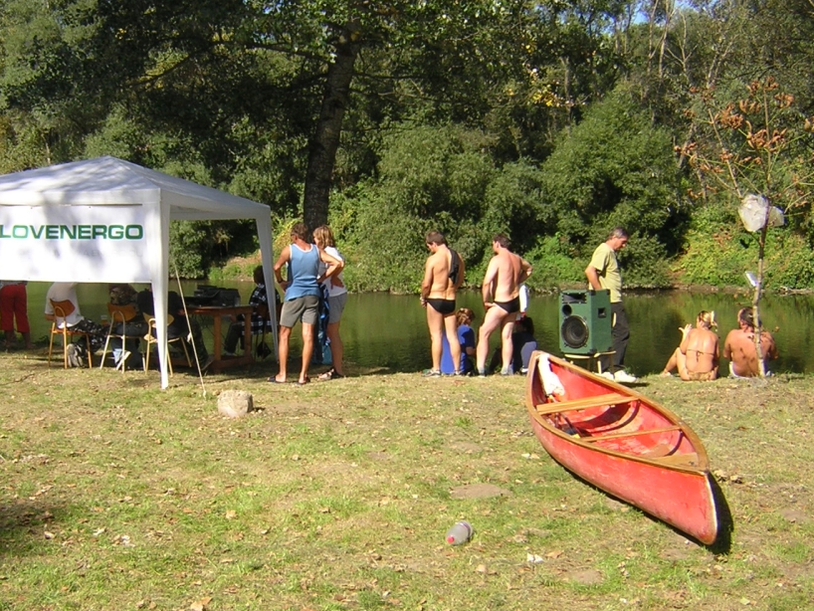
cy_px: 327
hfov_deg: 42.7
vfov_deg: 32.9
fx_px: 1035
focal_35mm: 44
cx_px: 325
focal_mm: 4.7
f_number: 5.2
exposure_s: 1/217
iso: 100
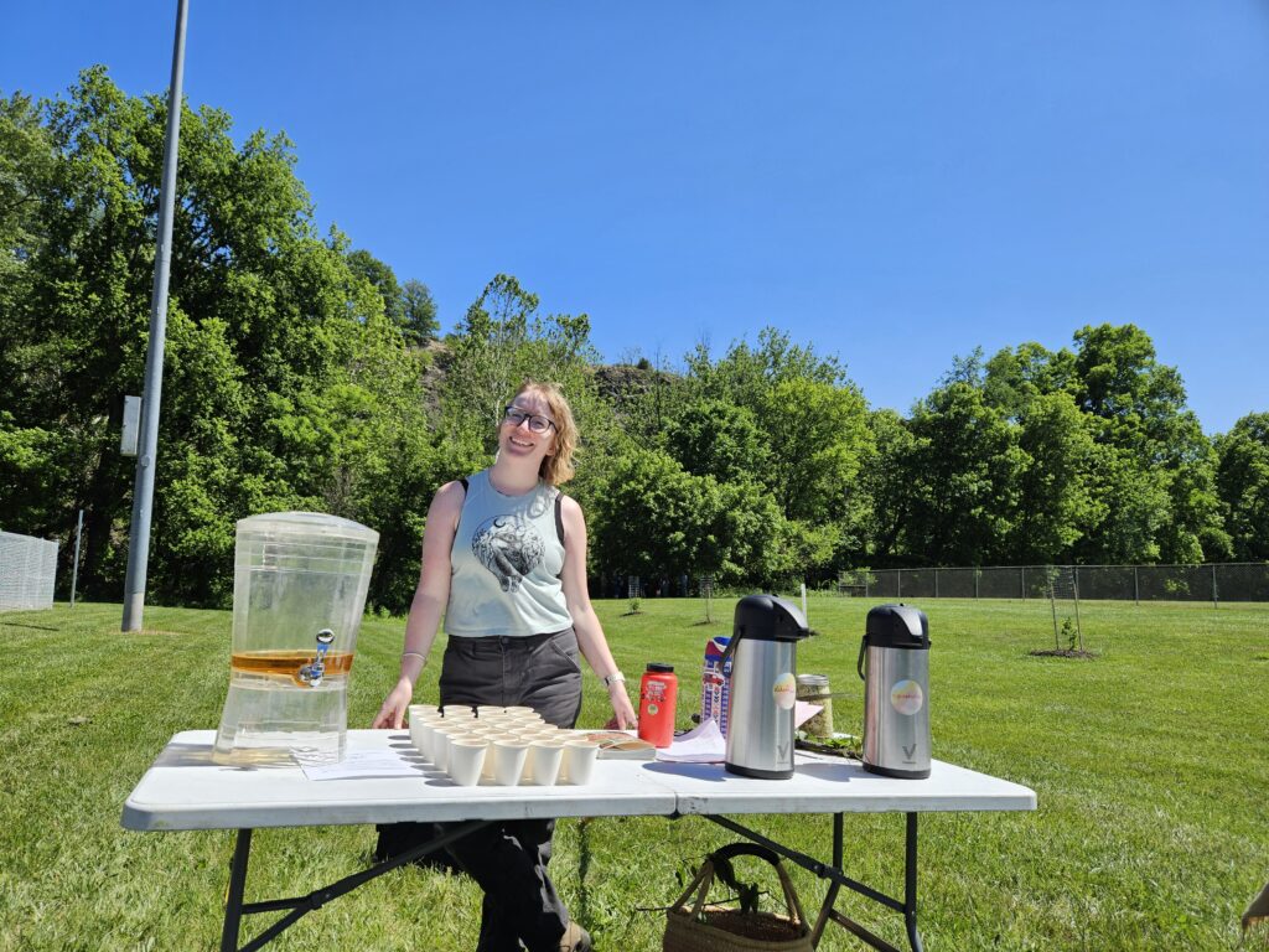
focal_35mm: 23
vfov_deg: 58.9
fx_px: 843
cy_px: 476
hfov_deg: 73.9
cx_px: 634
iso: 25
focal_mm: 5.4
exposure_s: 1/1445
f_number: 1.8
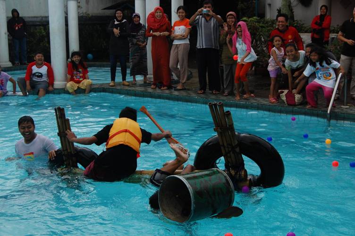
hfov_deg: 38.9
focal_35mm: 51
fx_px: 502
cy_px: 118
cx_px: 178
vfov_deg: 26.4
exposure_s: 1/500
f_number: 8
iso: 800
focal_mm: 34
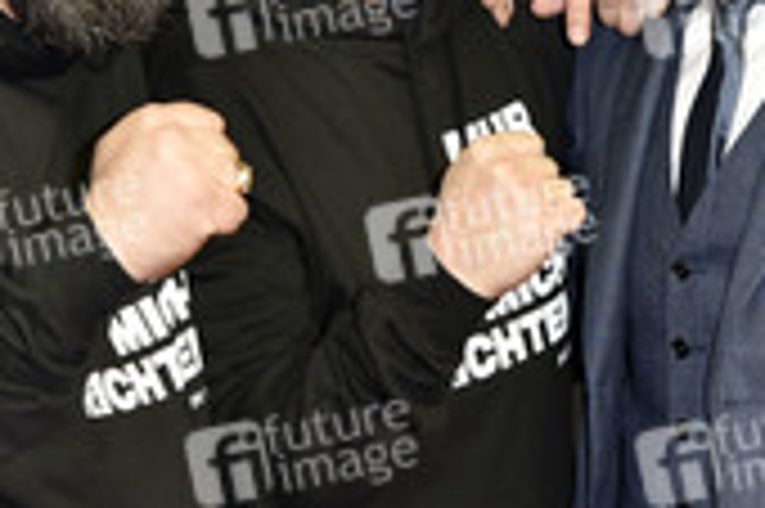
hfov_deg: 9.1
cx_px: 362
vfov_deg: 6.1
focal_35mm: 226
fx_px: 4798
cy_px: 117
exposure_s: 1/200
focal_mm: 85
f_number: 5.6
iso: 1000
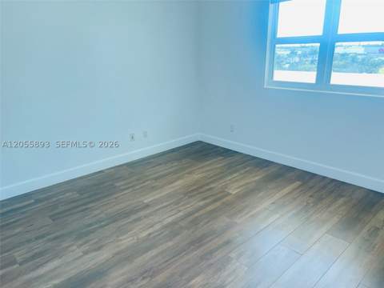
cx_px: 192
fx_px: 288
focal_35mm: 26
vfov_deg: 53.1
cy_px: 144
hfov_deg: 67.3
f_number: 1.5
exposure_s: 1/121
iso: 64
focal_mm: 5.7
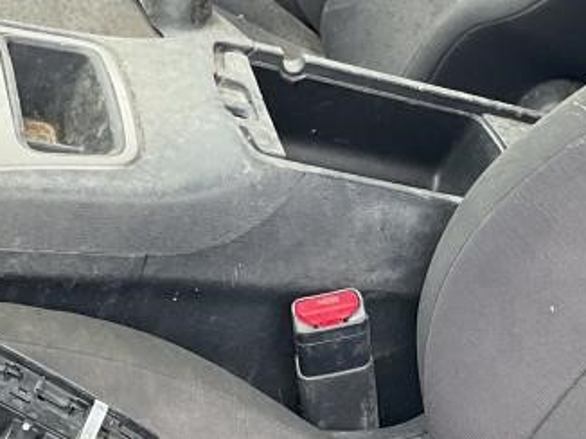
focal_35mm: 114
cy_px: 173
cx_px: 536
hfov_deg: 17.0
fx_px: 1928
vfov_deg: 13.0
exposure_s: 1/120
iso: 25
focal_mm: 3
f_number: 1.8
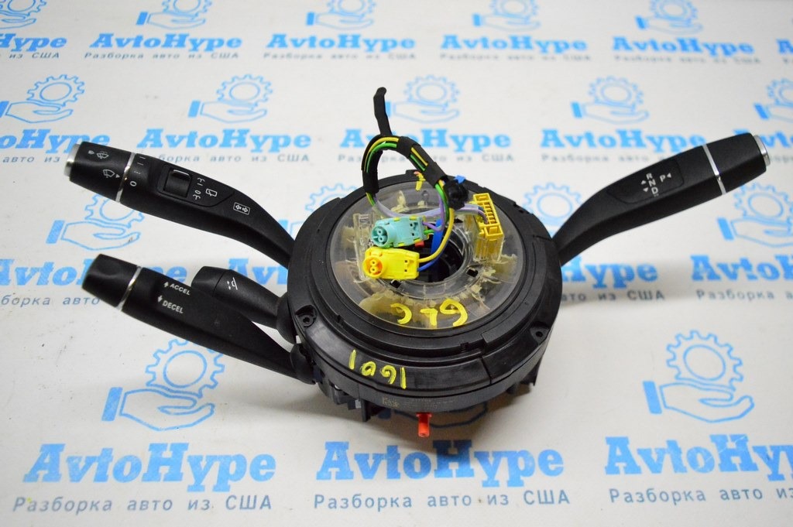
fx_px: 660
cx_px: 396
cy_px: 264
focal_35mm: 30
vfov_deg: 43.5
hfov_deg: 62.0
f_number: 3.8
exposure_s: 1/800
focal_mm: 20
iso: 6400
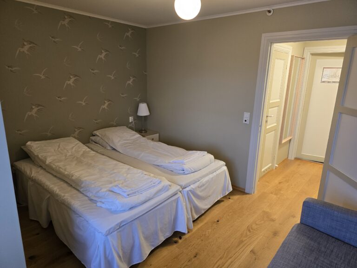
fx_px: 237
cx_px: 178
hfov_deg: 73.9
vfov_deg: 58.9
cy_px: 134
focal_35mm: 23
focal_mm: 6.3
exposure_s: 1/100
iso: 250
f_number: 1.7
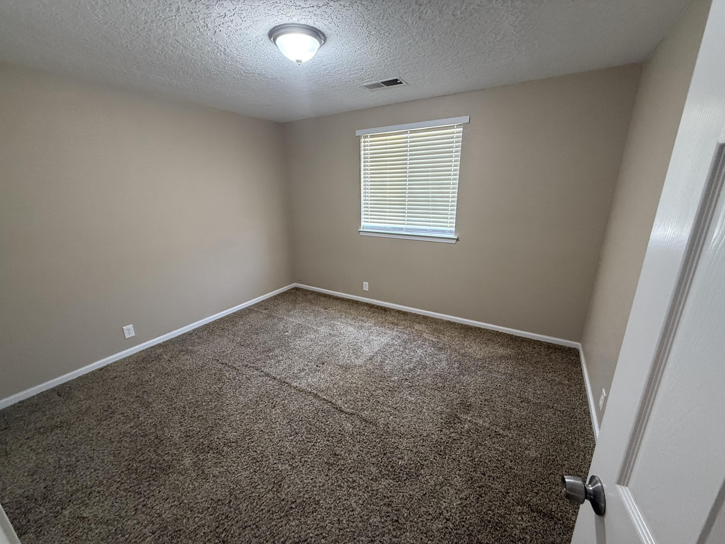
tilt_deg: -15.7
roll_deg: +0.9
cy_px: 272
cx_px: 362
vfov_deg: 85.7
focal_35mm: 14
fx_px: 293
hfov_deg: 102.1
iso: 400
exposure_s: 1/60
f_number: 2.2
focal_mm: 2.22
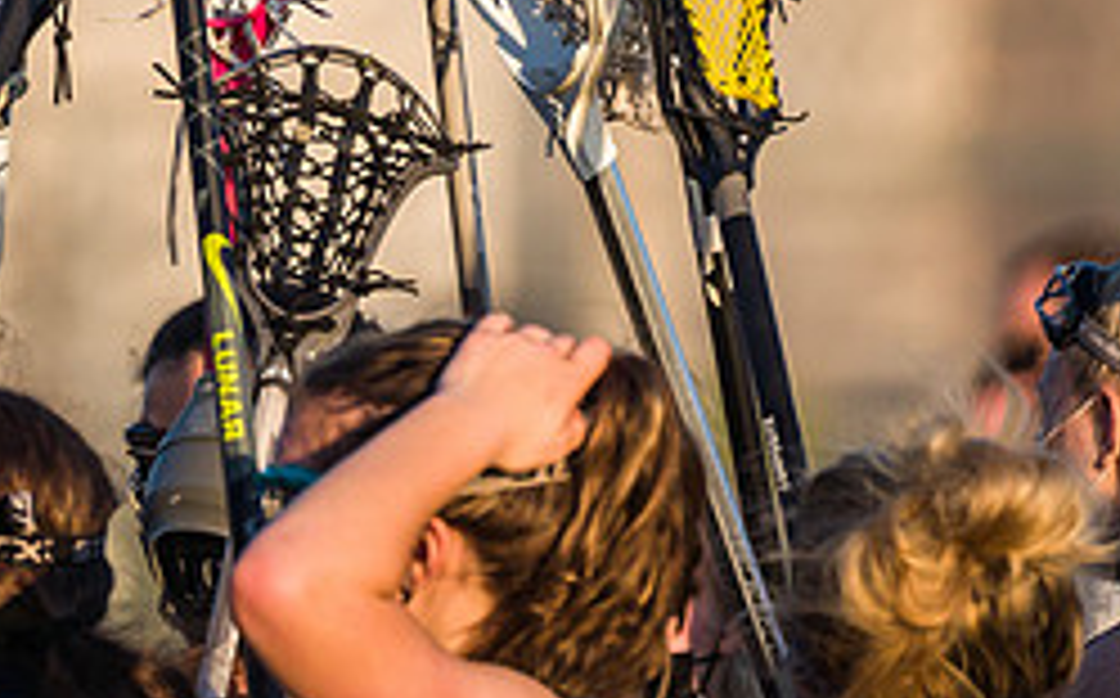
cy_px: 25
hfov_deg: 1.9
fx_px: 33874
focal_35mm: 1111
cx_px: 434
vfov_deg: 1.2
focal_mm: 400
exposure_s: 1/2000
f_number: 5.6
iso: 1250
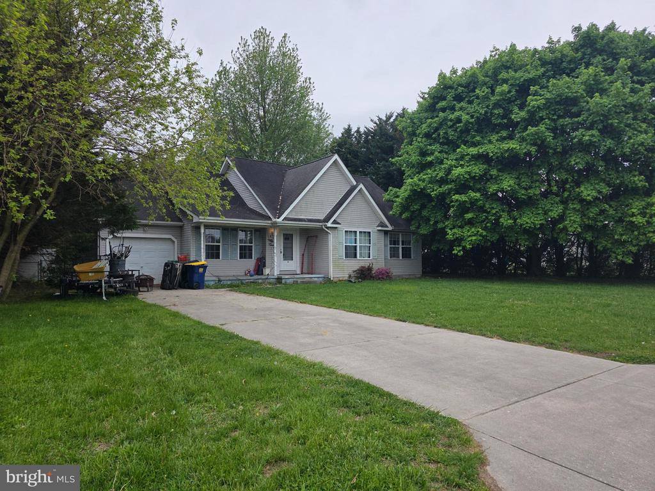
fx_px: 435
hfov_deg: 73.9
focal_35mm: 23
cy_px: 246
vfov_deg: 58.9
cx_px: 328
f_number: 1.7
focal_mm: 6.3
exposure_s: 1/359
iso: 64
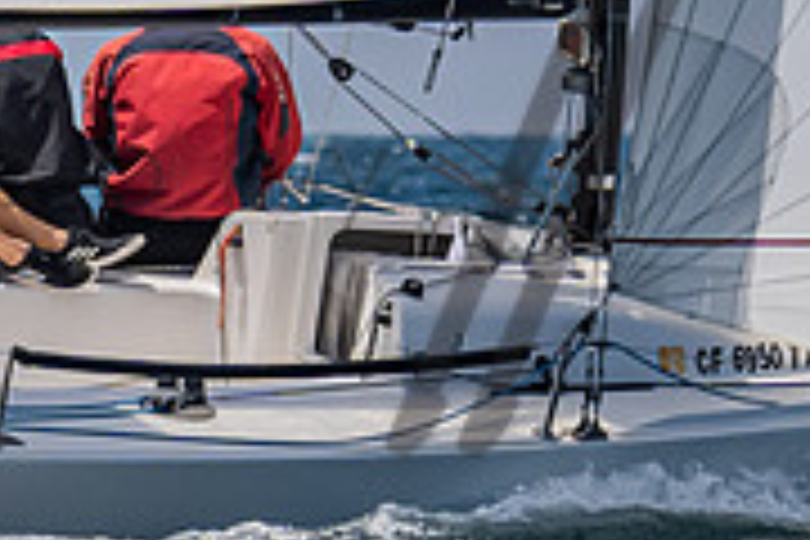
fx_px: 32532
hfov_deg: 1.4
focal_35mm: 1446
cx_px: -58
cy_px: 153
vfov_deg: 1.0
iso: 400
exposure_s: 1/3200
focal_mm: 220
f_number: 6.3
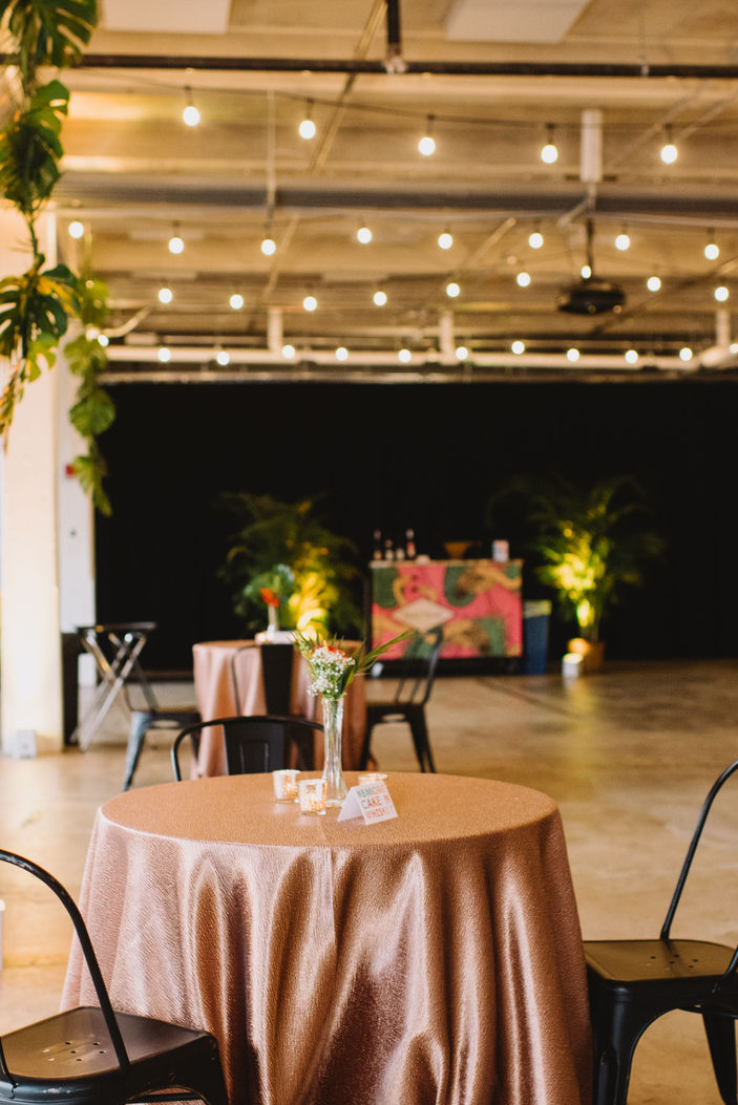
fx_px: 1567
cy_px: 594
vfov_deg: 38.8
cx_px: 386
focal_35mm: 51
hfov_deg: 26.5
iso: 1000
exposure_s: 1/100
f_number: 2.5
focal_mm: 35
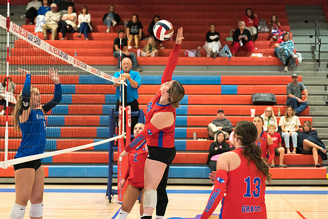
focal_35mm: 90
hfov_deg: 22.6
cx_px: 165
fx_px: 820
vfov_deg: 15.2
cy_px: 111
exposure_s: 1/1000
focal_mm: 70
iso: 6400
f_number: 2.8
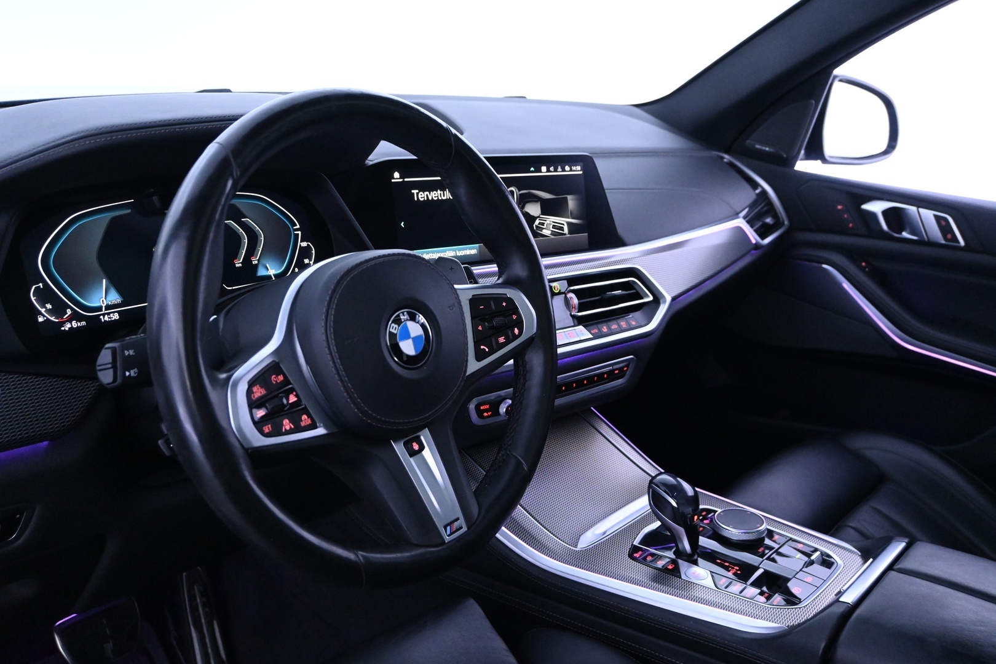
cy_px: 332
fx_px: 913
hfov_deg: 57.2
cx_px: 498
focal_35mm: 33
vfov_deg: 40.0
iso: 5000
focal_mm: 22
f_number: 4
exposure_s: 1/40
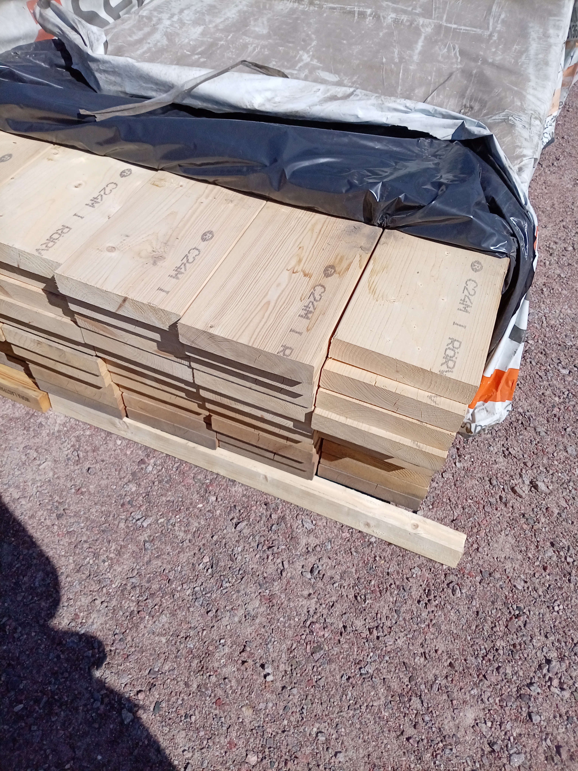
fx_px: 557
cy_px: 386
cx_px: 289
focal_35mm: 25
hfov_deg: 54.8
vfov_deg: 69.4
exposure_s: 1/2841
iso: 102
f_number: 1.8
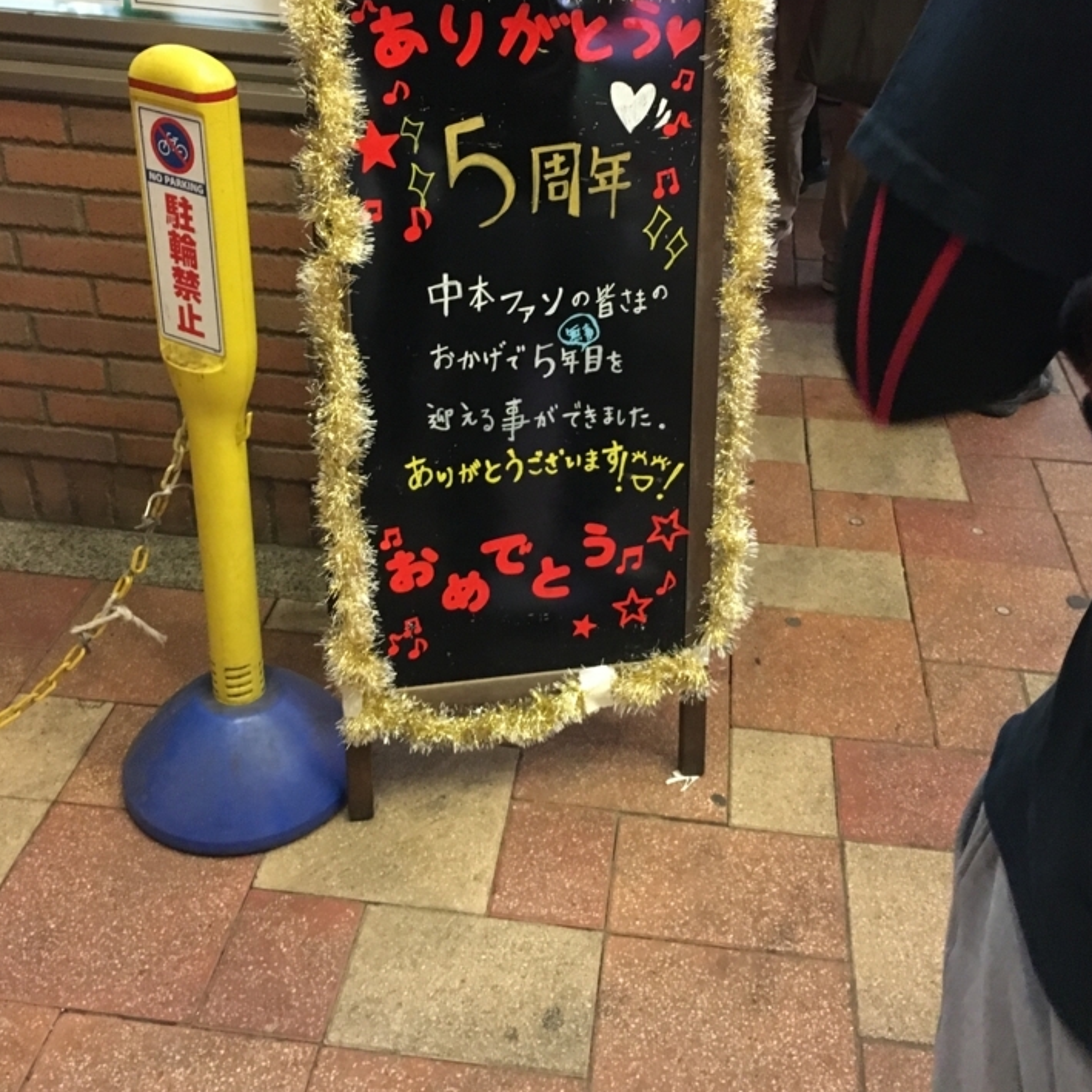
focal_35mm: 37
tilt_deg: -29.7
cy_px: 424
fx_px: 1321
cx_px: 579
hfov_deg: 44.9
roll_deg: -2.6
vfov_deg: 44.6
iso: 320
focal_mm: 4.15
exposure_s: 1/15
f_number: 2.2
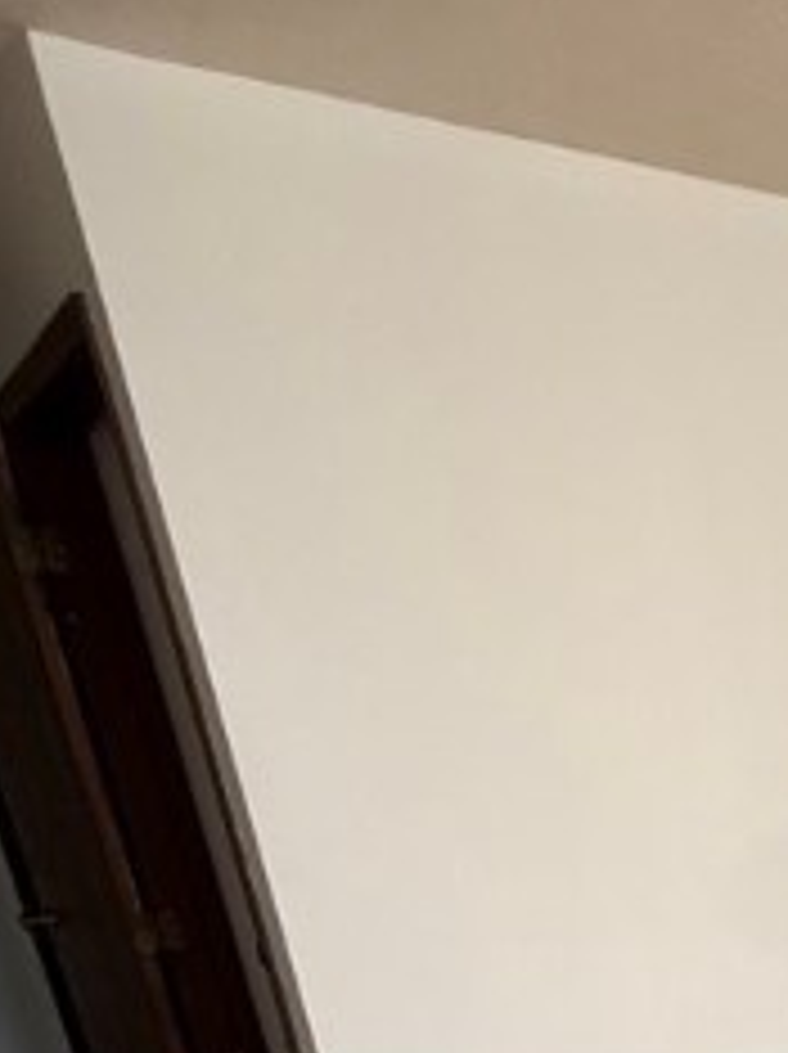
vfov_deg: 34.8
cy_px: 1188
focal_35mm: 46
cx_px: 1211
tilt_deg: -17.8
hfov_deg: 24.1
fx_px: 1399
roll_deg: +1.8
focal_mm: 2.22
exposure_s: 1/99
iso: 160
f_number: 2.2
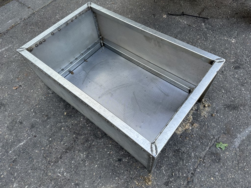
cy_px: 94
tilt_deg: -58.3
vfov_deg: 56.8
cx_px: 126
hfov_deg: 71.6
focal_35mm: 24
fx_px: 174
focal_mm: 6.86
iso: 64
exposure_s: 1/172
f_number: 1.78
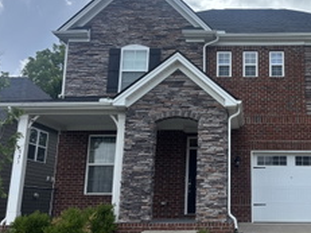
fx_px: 404
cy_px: 110
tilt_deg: +13.9
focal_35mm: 45
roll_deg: -0.6
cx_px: 250
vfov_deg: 32.1
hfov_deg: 40.3
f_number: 1.6
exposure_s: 1/2639
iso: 50
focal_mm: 5.96
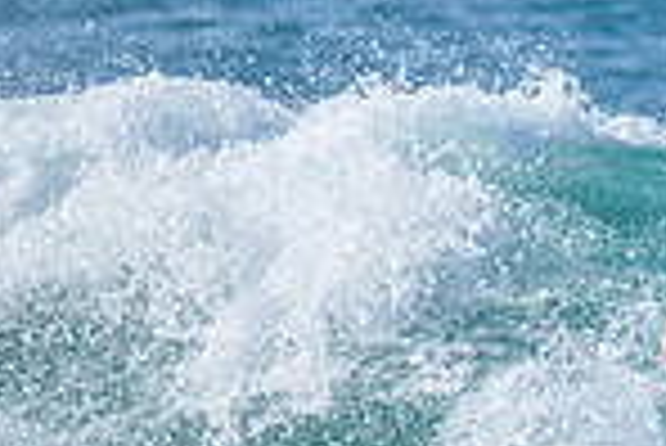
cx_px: 1206
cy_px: 291
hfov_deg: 0.7
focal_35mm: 3131
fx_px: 57979
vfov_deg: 0.4
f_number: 6.3
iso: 500
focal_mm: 800
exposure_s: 1/2500
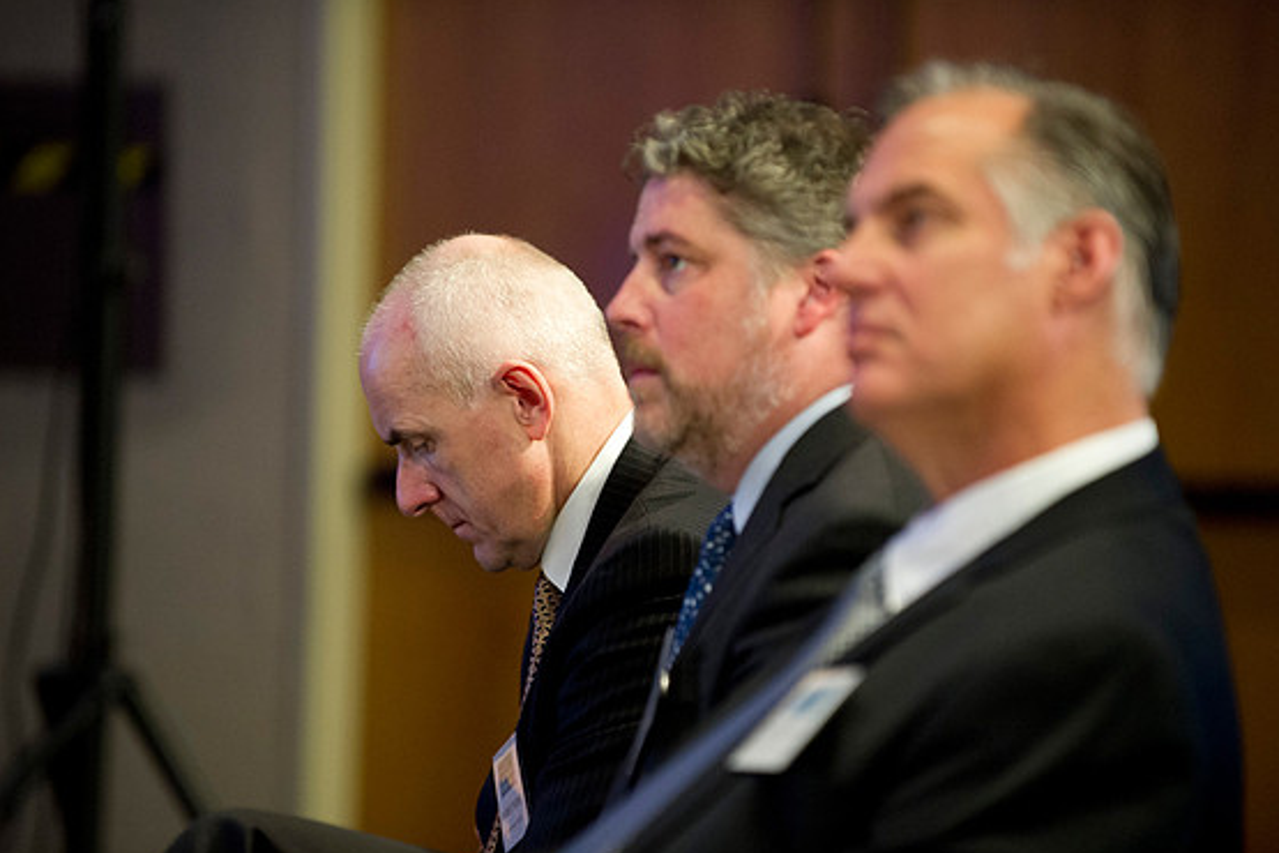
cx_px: 666
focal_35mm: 209
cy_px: 426
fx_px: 7425
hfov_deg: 9.8
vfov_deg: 6.6
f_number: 2.8
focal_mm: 200
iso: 2500
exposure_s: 1/60
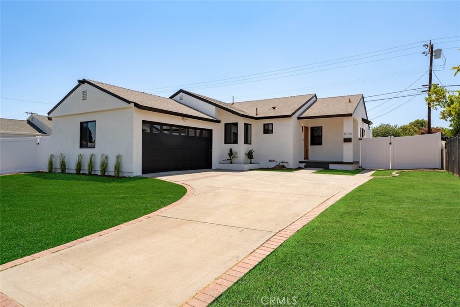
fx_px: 278
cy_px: 154
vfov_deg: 57.6
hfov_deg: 79.1
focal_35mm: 22
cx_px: 230
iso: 640
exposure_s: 1/1000
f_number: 11
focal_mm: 21.8
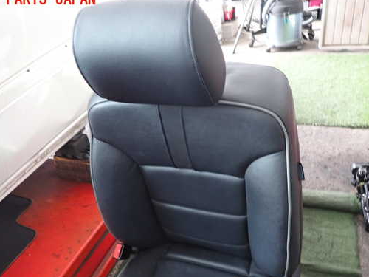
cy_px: 157
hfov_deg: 60.0
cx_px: 183
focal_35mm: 30
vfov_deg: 46.7
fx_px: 320
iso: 320
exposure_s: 1/30
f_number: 2
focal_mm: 4.5
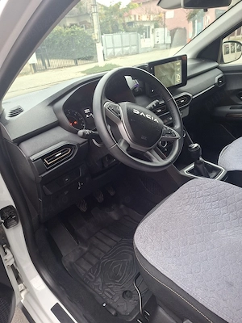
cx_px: 121
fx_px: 214
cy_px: 162
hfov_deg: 58.9
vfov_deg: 73.9
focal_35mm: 23
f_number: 1.8
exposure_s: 1/50
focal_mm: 5.54
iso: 250
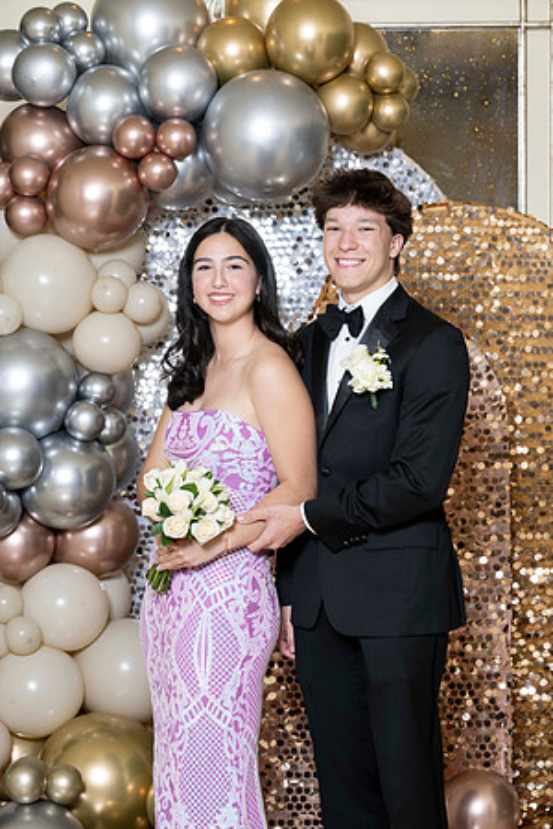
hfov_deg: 14.1
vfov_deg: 21.0
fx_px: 2235
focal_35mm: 97
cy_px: 414
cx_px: 276
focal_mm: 97
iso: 250
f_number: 5.6
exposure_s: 1/200
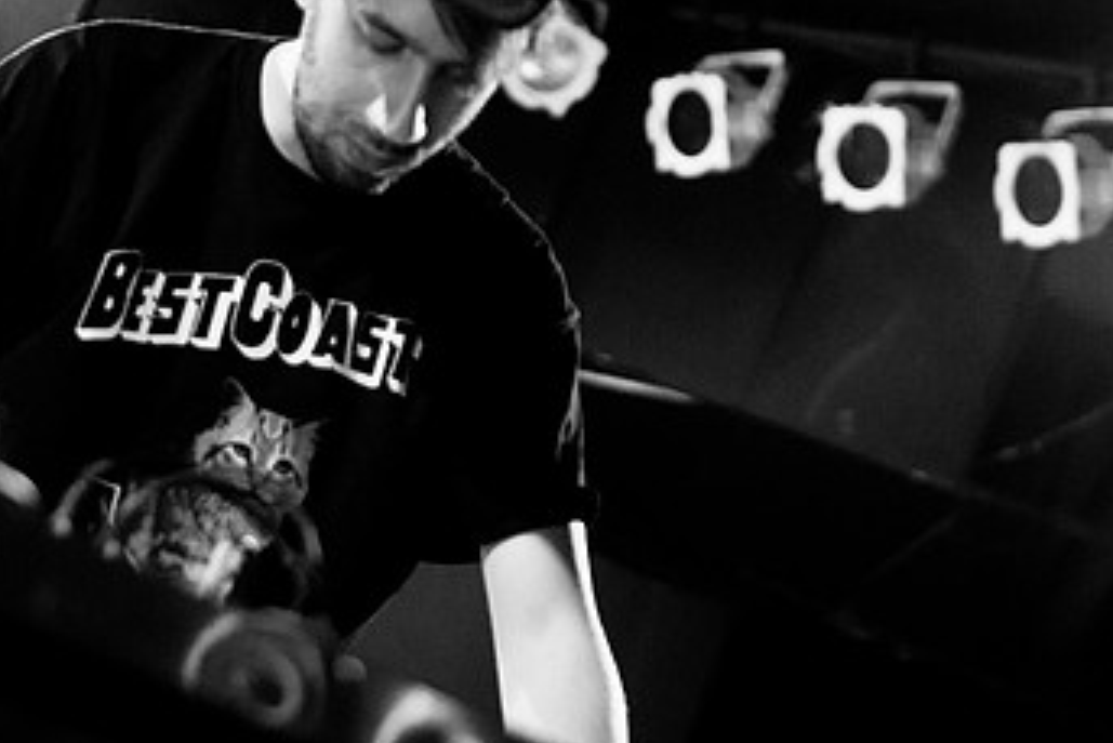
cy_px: 248
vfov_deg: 17.9
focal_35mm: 76
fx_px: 2351
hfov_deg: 26.6
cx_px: 607
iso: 1000
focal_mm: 30
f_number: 1.4
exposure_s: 1/50
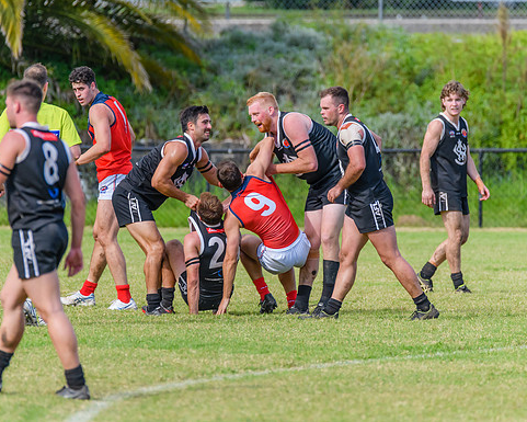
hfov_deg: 2.6
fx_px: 11513
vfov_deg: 2.1
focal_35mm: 738
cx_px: 257
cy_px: 188
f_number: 6.3
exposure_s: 1/2000
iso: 1400
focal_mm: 550
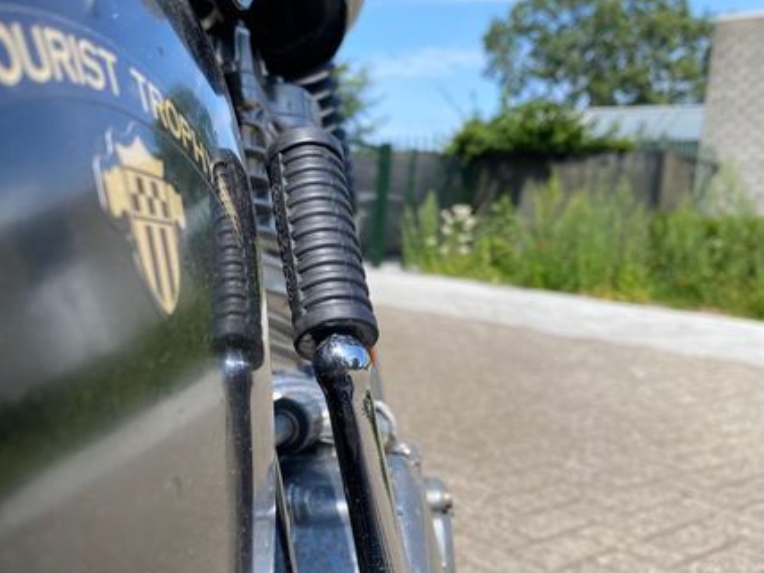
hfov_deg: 47.5
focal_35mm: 39
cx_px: 297
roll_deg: -3.6
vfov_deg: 36.8
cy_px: 317
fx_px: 861
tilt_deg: -7.7
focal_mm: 4.25
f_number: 1.8
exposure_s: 1/1653
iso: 32
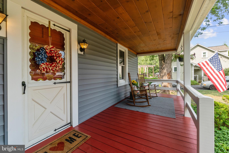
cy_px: 76
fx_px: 95
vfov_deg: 77.3
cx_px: 114
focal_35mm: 15
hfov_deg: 100.4
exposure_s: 1/60
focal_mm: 10
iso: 400
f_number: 13
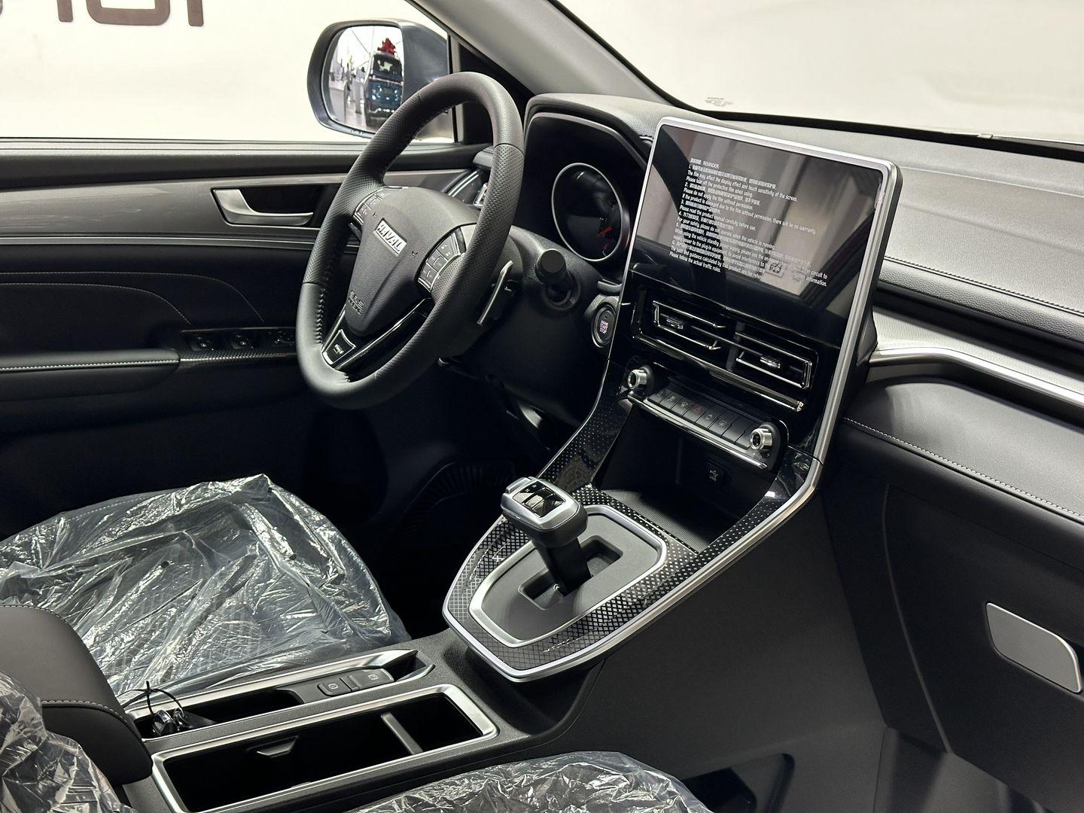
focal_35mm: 48
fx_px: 1503
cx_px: 542
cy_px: 406
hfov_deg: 39.7
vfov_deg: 30.3
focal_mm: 6.86
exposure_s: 1/33
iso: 320
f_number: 1.78
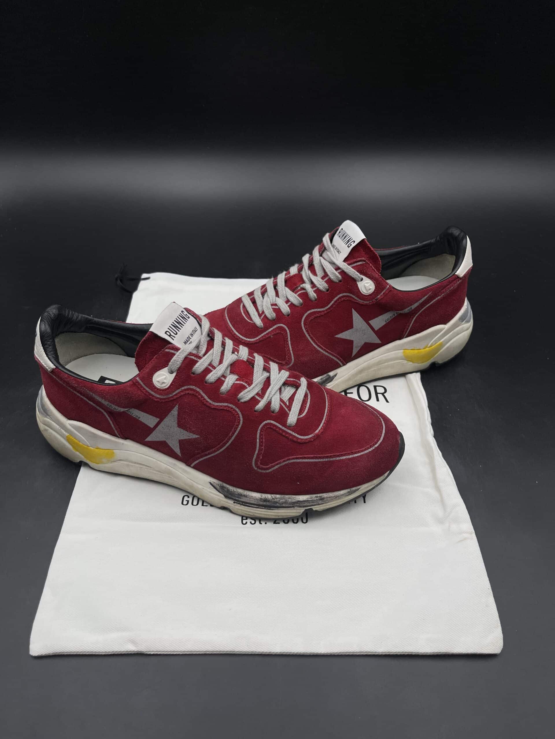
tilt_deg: -42.5
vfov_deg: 69.4
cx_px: 278
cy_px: 370
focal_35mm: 25
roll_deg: -0.5
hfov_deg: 54.9
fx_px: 534
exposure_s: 1/2247
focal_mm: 5.1
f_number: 1.6
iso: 50
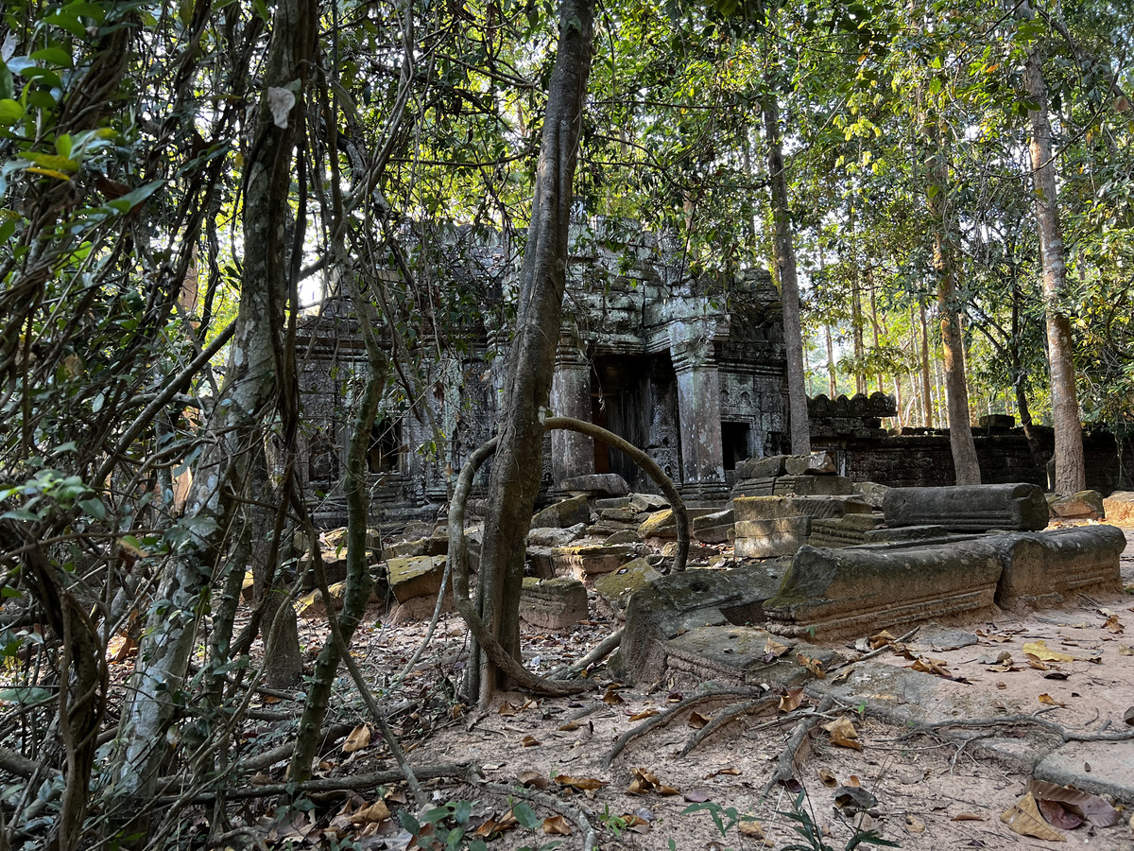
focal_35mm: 26
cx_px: 567
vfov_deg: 53.1
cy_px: 426
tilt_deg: +5.0
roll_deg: +2.6
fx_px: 852
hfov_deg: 67.3
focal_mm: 5.7
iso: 100
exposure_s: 1/121
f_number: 1.5
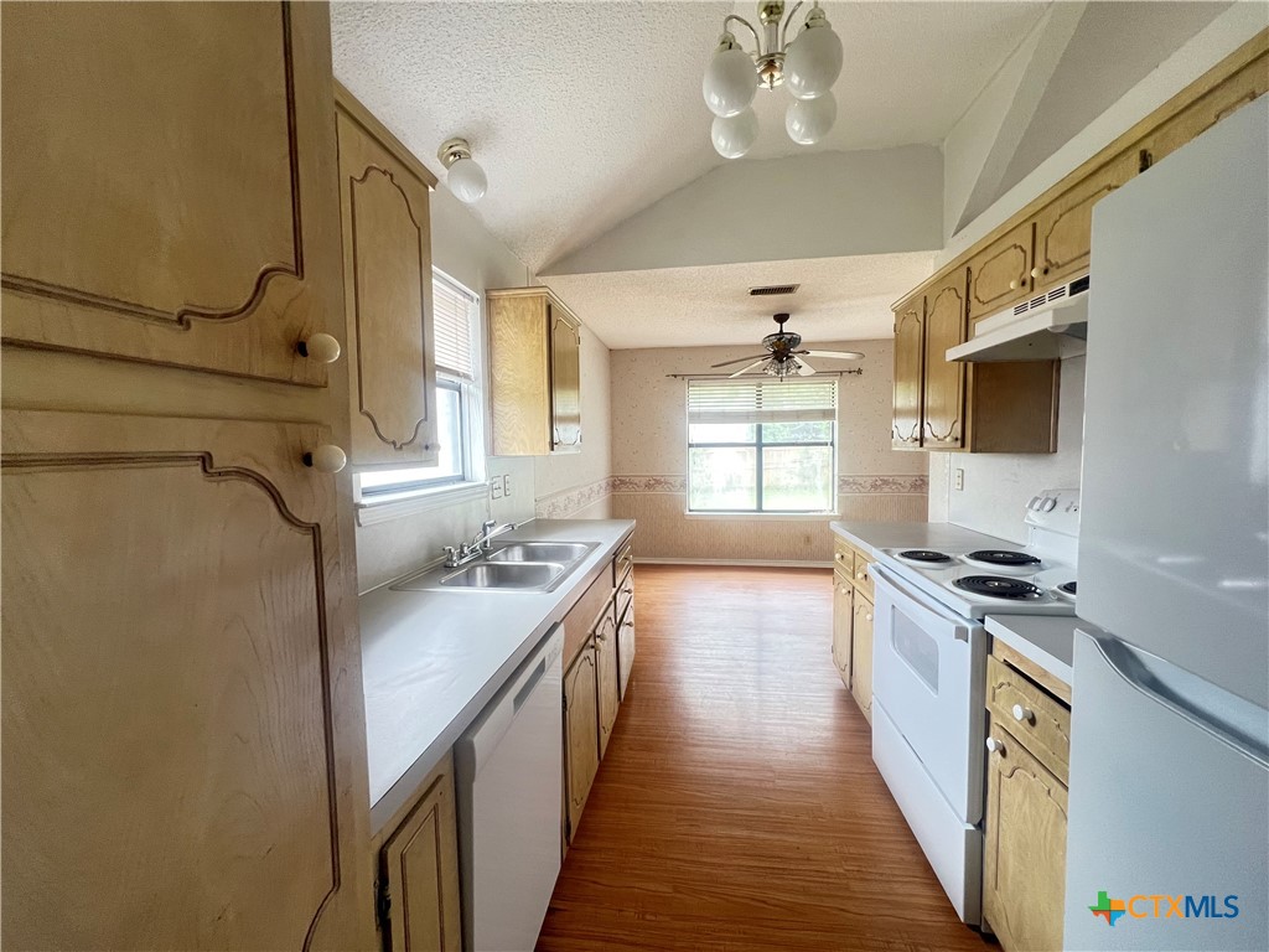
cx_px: 634
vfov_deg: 89.9
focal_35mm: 13
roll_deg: +1.4
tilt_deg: -3.4
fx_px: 477
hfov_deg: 106.2
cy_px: 476
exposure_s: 1/72
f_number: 1.8
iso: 250
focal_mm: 1.57
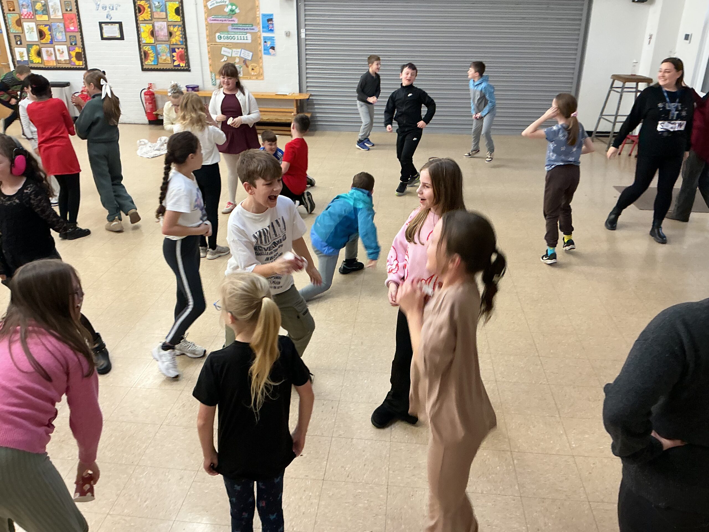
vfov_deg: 48.2
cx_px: 354
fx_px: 594
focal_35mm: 29
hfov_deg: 61.7
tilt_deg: -25.8
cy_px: 266
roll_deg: -0.3
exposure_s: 1/50
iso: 125
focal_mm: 3
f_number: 1.8
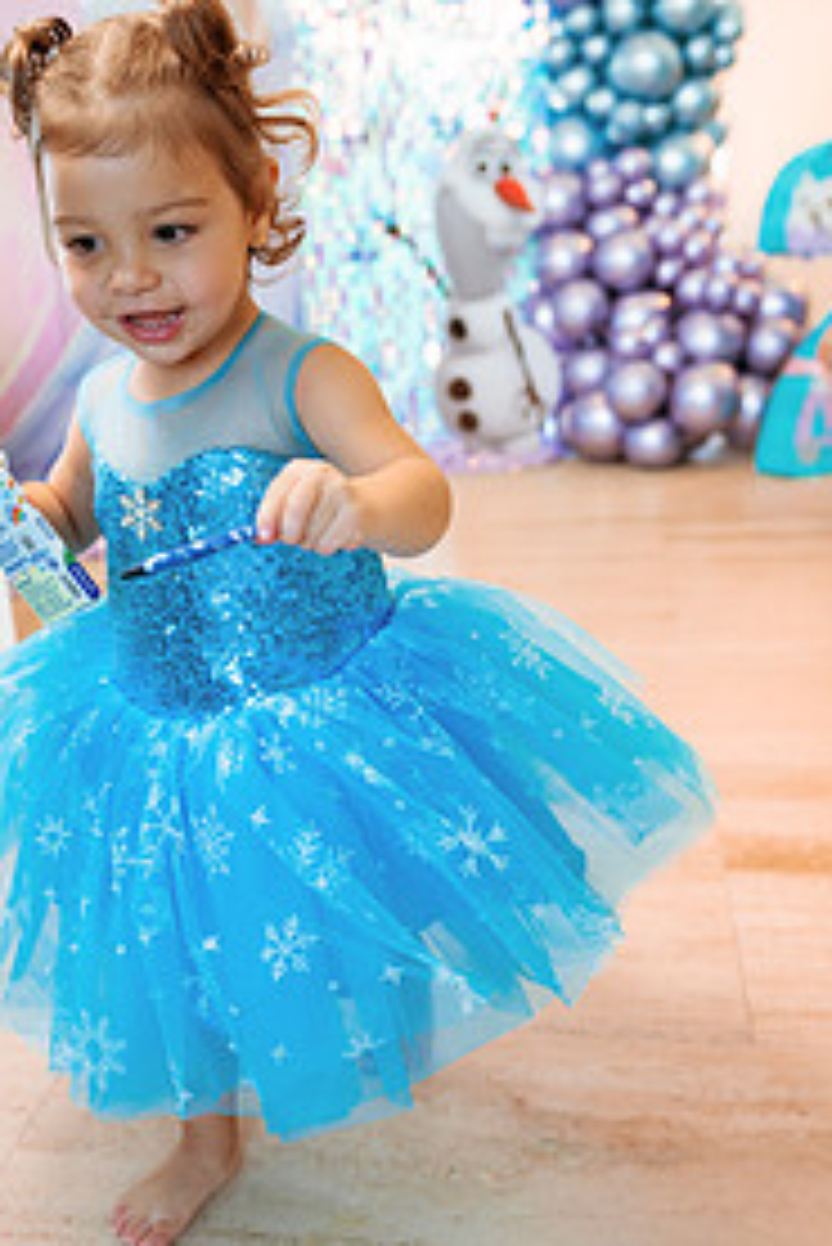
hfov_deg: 33.9
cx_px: 261
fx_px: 1350
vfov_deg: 49.5
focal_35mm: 39
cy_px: 643
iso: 800
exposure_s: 1/400
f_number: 2.8
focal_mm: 24
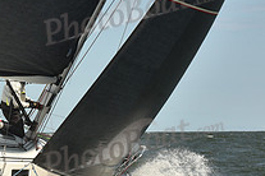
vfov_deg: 7.0
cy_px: 96
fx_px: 1443
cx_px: -22
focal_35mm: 196
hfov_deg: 10.4
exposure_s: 1/800
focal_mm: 70
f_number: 10
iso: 250
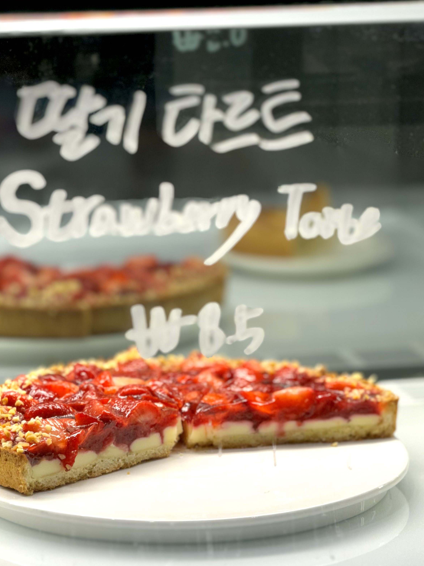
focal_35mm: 154
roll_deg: -0.8
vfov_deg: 12.8
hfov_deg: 9.6
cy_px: 315
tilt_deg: -12.4
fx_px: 2515
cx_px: 172
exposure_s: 1/120
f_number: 2.8
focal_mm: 15.66
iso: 80
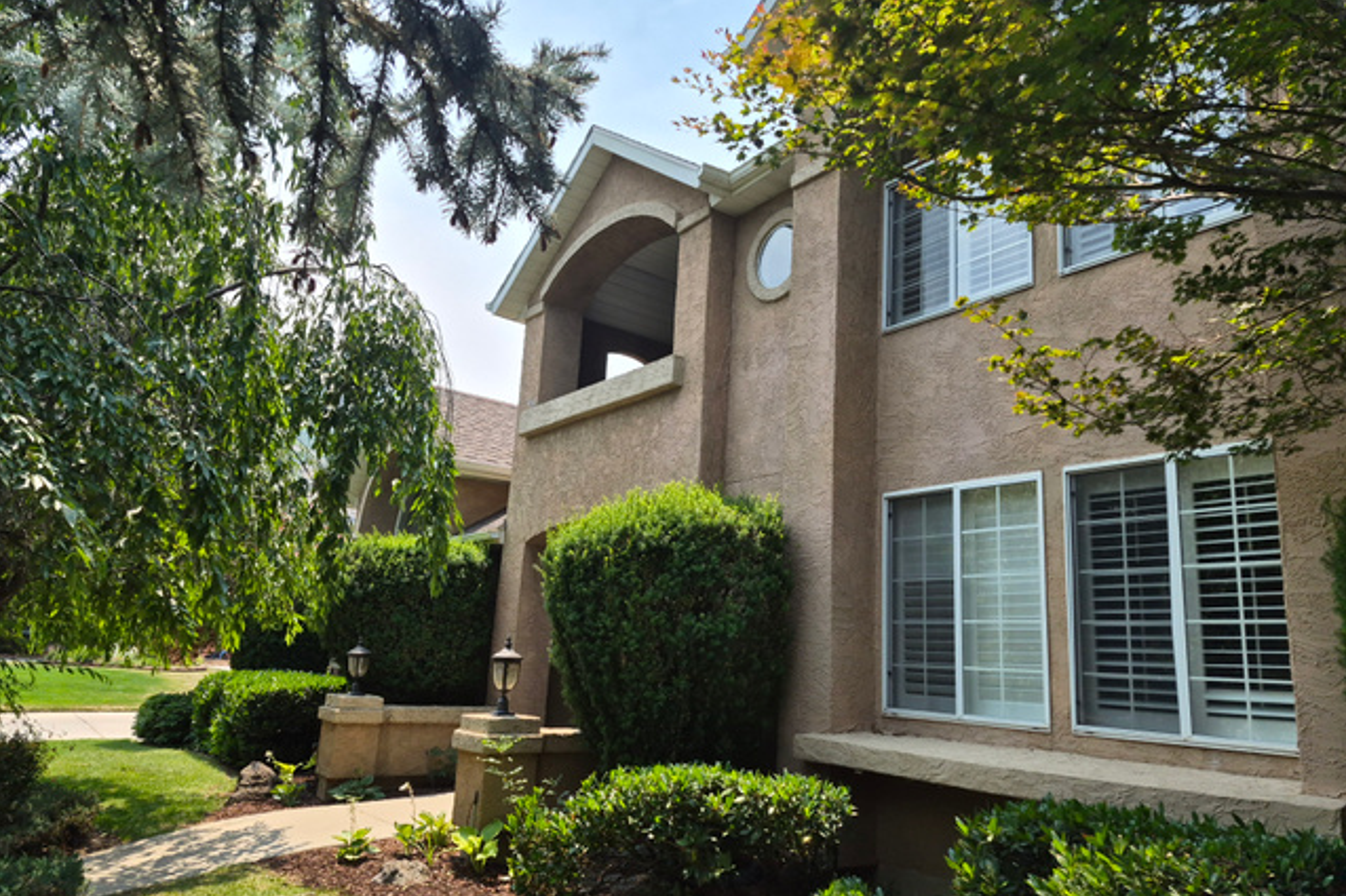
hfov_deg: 73.8
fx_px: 897
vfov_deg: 53.1
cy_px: 460
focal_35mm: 24
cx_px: 673
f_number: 1.8
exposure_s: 1/6336
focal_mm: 5.4
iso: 80
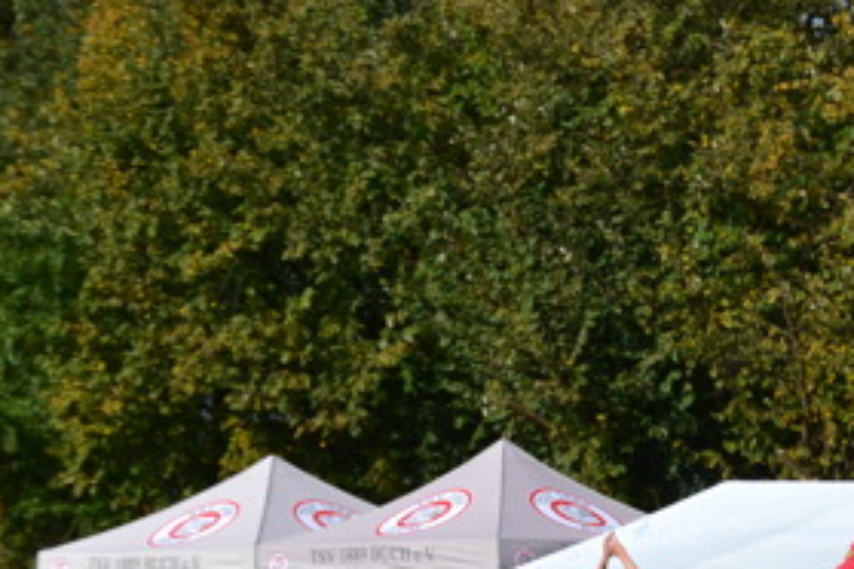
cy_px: 564
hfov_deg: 11.9
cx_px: 768
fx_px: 4080
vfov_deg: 7.9
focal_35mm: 172
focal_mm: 40
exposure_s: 1/320
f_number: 9
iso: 100
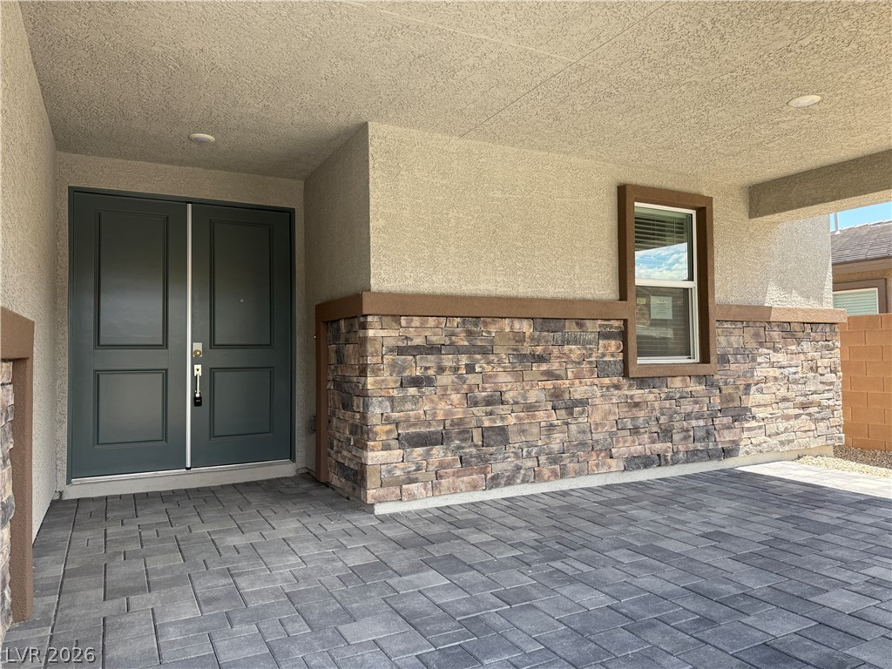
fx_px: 618
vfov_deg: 56.8
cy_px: 334
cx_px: 446
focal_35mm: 24
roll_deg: +0.3
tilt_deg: +2.0
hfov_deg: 71.6
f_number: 1.78
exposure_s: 1/532
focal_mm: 6.76
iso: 80
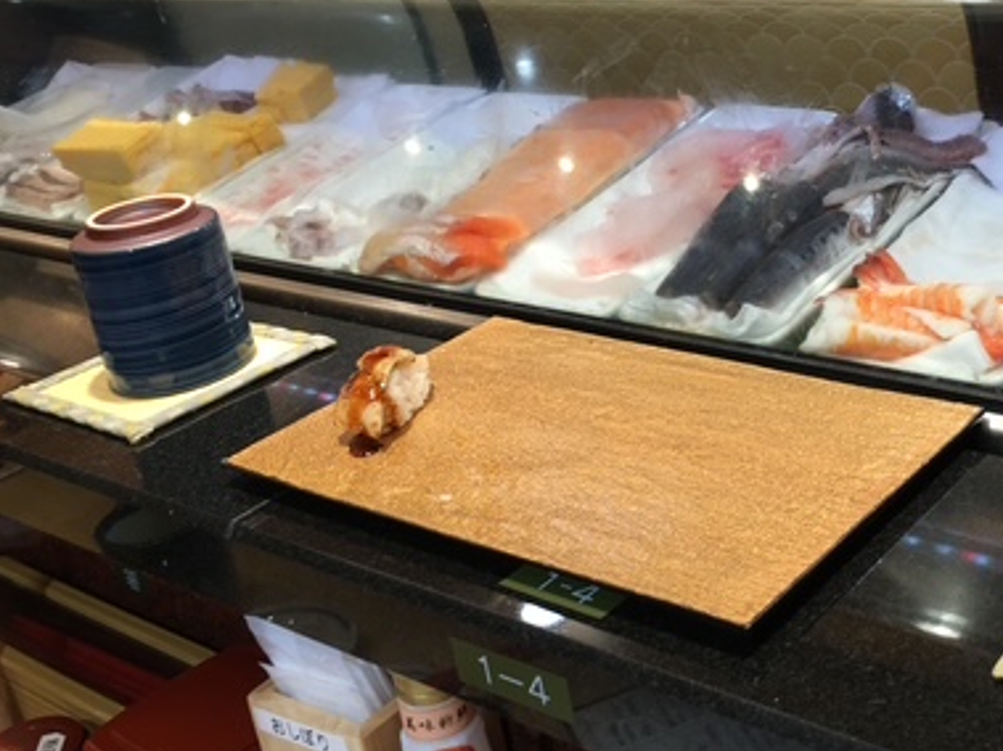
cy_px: 257
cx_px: 762
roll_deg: +6.2
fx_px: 1419
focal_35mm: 49
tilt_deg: -20.0
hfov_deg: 37.9
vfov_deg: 29.5
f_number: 2.2
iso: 32
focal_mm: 4.15
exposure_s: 1/50
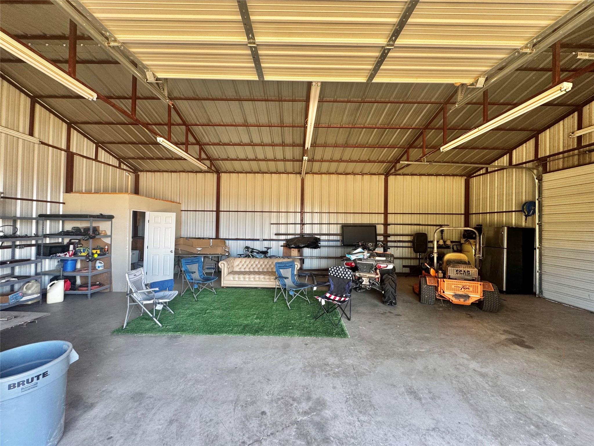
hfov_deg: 102.1
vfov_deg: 85.7
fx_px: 240
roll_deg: -0.2
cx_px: 297
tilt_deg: -0.3
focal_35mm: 14
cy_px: 223
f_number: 2.2
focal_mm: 2.22
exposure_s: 1/99
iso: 160
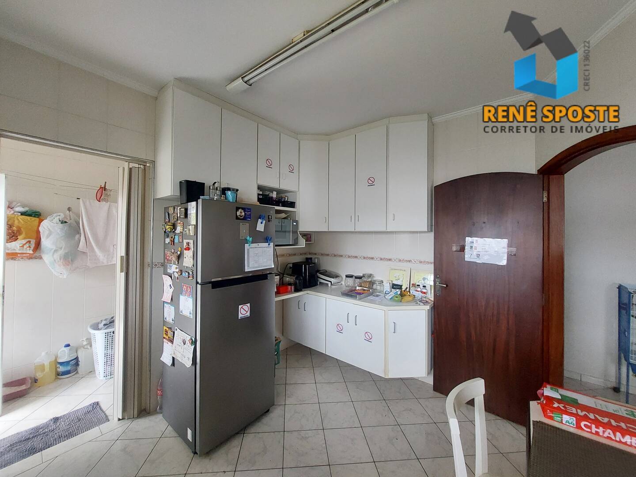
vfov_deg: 89.9
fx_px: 239
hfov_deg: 106.2
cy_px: 238
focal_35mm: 13
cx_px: 318
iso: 320
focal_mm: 1.74
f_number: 2.2
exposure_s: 1/60
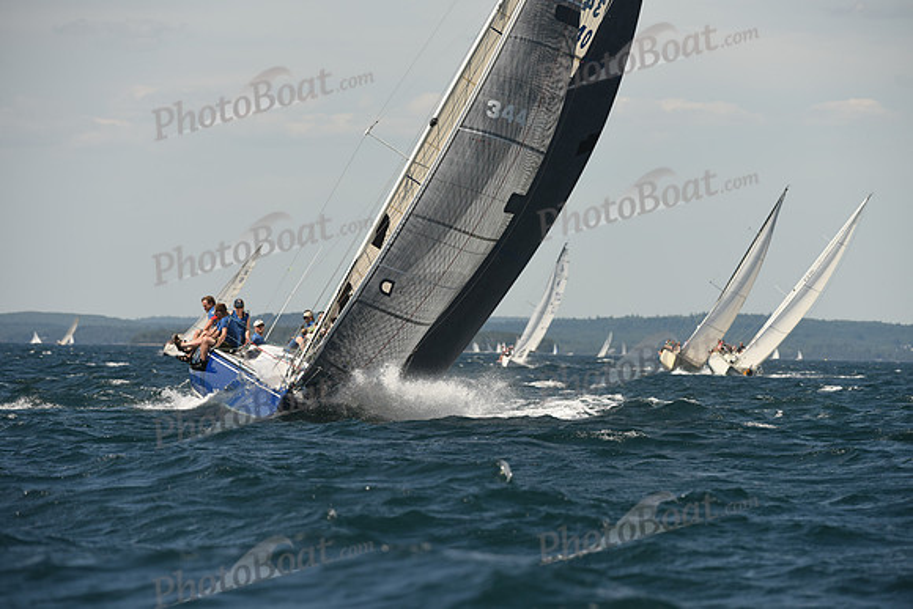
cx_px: 456
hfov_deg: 6.9
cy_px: 304
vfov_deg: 4.6
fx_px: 7610
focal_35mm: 300
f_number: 6.3
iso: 250
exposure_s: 1/1000
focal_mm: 300
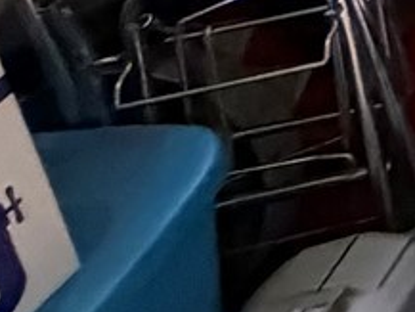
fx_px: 1236
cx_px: 1396
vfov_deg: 9.4
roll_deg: +3.8
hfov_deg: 10.0
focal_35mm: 103
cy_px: -752
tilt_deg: -10.3
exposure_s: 1/60
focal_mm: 2.22
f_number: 2.2
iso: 640
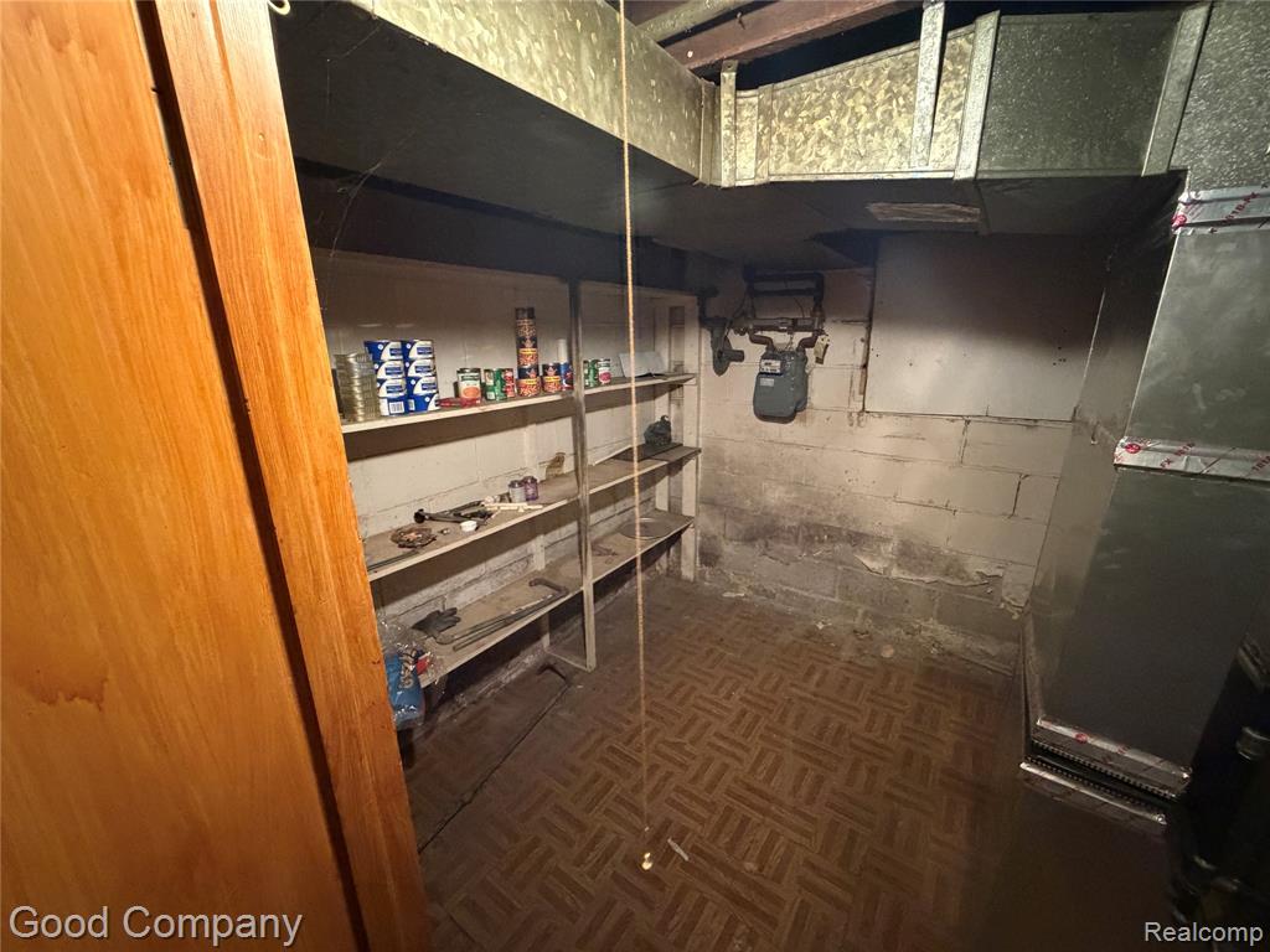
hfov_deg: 102.1
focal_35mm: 14
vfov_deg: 85.7
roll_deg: +0.9
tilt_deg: -16.0
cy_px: 476
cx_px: 635
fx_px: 514
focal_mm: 2.22
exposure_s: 1/40
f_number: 2.2
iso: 1250
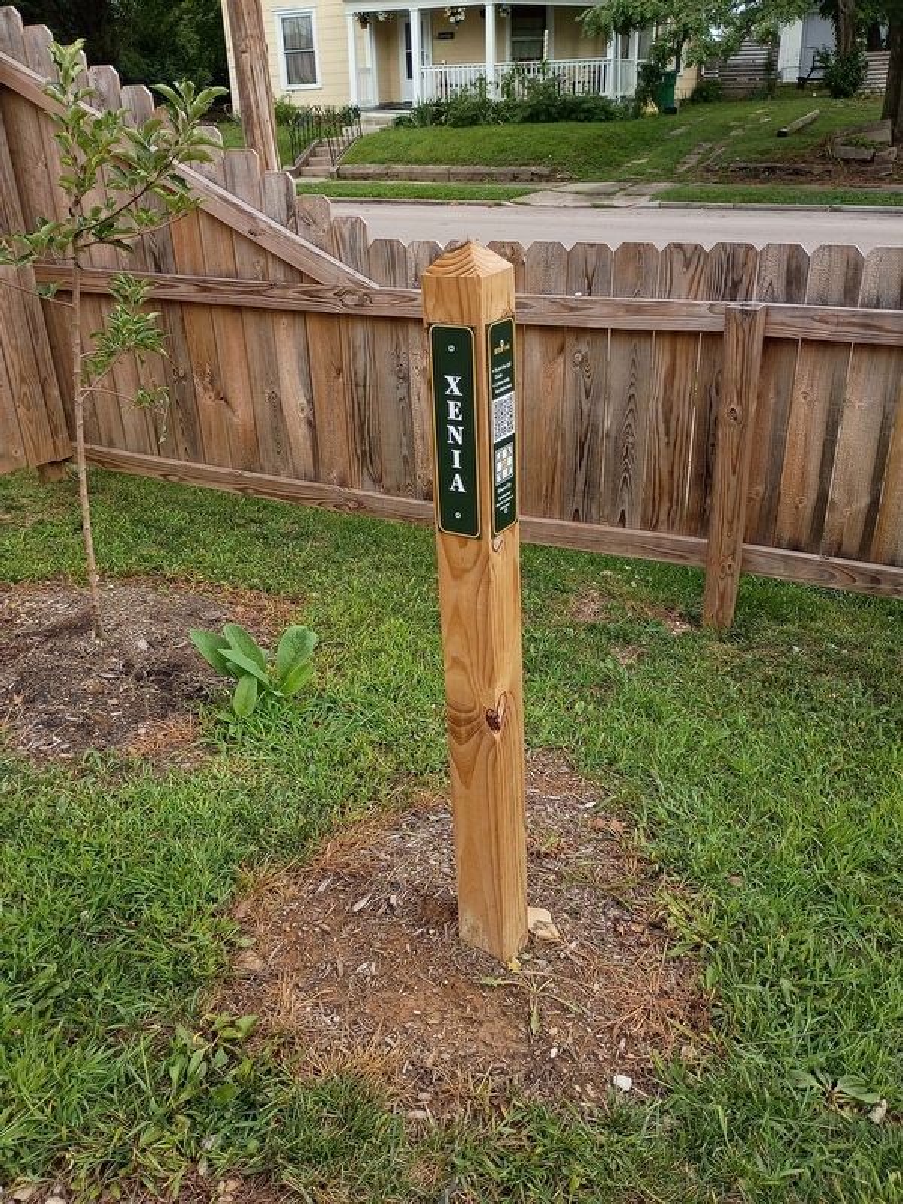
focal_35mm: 29
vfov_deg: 61.7
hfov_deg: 48.2
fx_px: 1009
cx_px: 452
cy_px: 602
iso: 100
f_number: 1.8
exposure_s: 1/332
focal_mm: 4.27
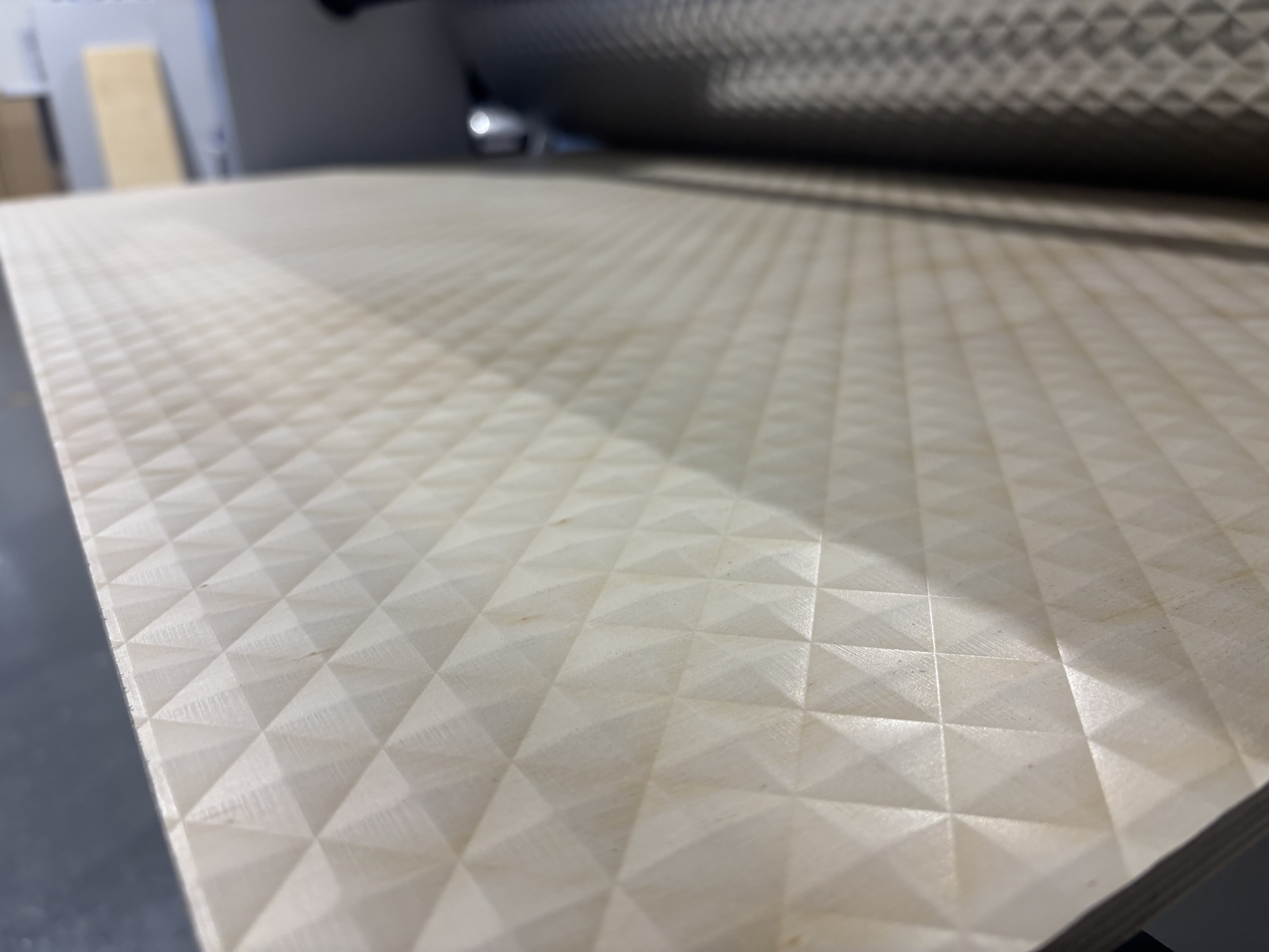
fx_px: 953
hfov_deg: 67.3
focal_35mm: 26
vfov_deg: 53.1
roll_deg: +3.0
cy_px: 476
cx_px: 634
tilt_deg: -22.0
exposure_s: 1/50
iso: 100
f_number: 1.6
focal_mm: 5.96
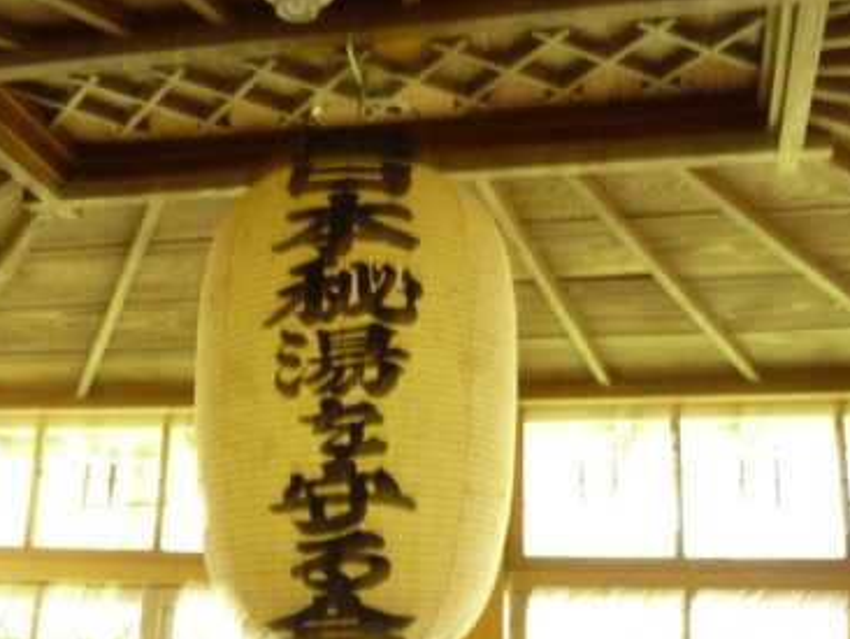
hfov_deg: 39.5
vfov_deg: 30.3
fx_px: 1179
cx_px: 348
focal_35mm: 48
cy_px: 295
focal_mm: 6.4
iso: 400
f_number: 3
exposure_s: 1/4
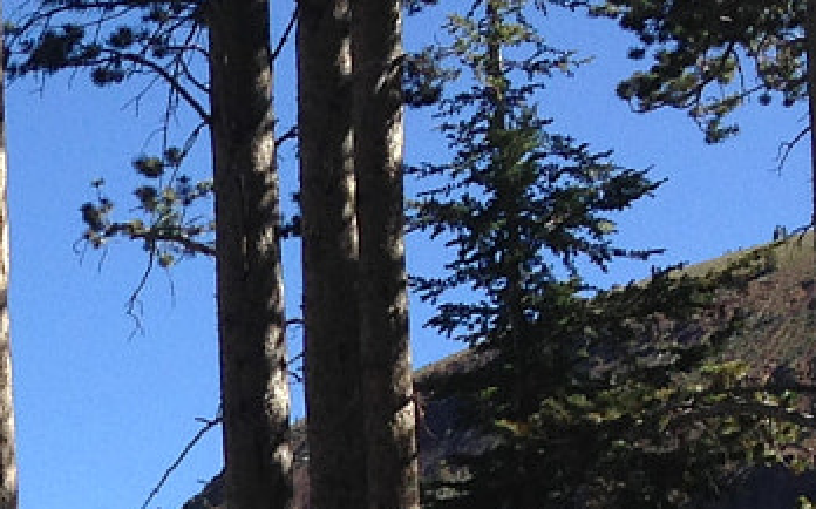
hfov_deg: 11.8
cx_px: -725
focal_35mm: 161
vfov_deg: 7.9
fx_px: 3578
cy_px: 882
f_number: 2.4
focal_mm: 4.12
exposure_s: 1/951
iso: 50
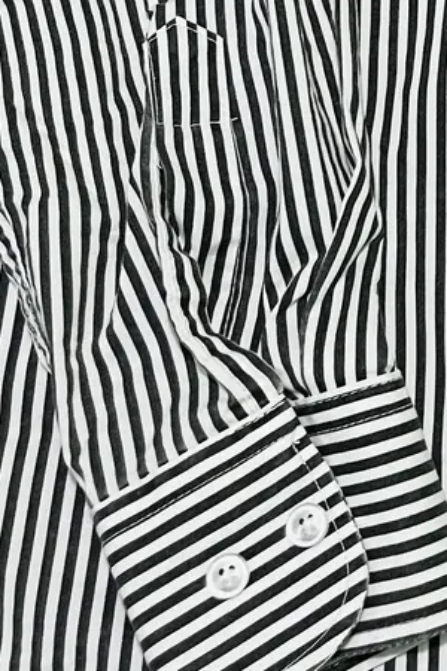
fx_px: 1791
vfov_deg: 19.7
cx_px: 714
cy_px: -186
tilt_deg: -67.7
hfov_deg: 13.3
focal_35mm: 96
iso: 125
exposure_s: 1/50
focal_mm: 5.1
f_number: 1.6
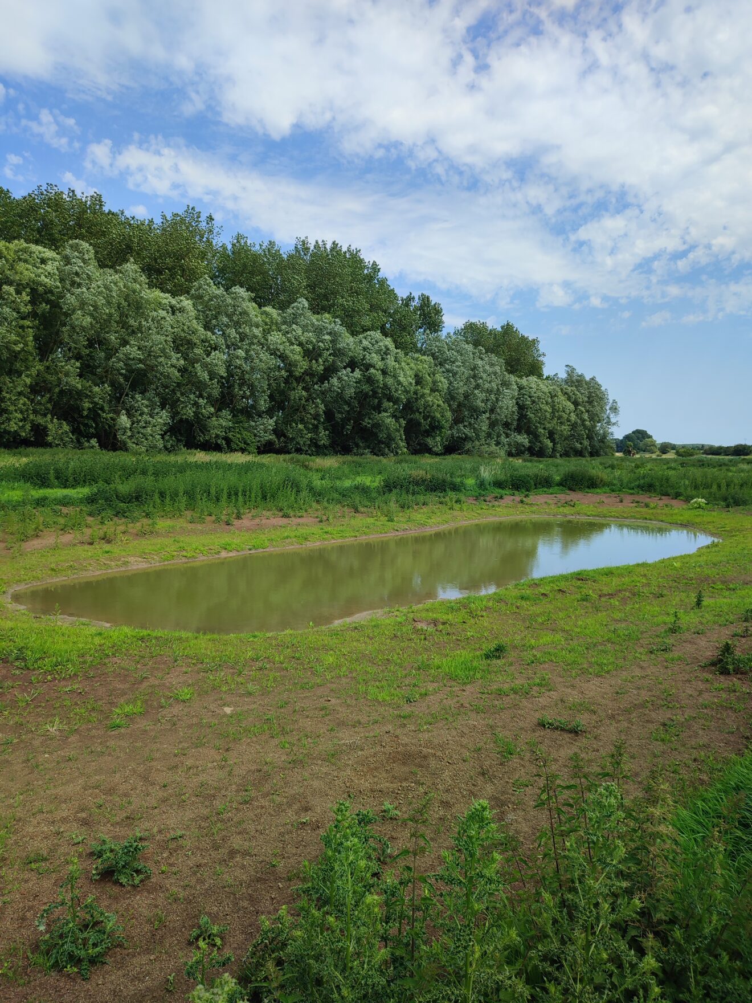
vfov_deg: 71.6
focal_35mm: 24
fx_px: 695
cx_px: 376
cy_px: 502
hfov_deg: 56.8
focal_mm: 5.89
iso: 50
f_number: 1.89
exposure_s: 1/788
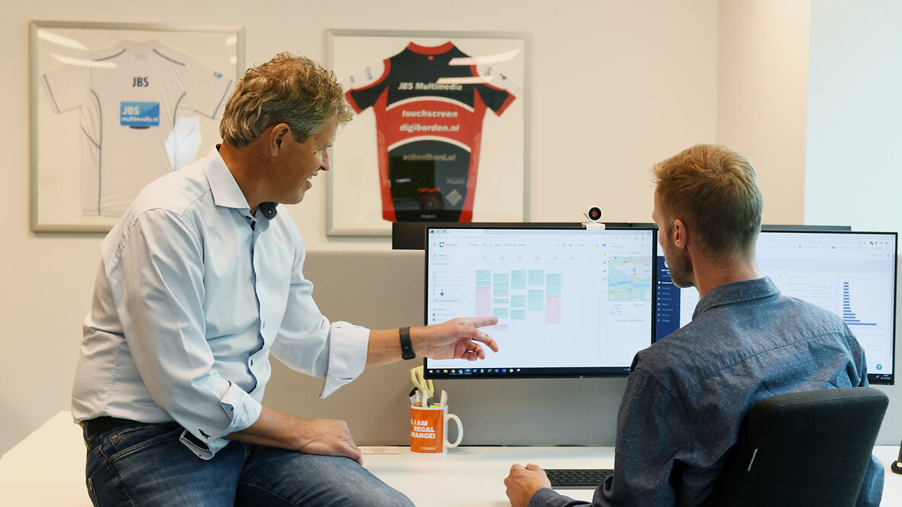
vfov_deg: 18.3
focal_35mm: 66
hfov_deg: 31.9
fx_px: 1578
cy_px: 254
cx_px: 445
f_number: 7.1
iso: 800
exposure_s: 1/60
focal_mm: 62
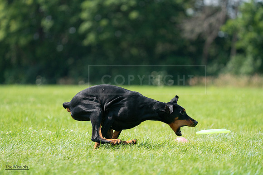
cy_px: 88
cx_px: 132
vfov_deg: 3.9
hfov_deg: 5.9
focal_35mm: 350
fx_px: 2557
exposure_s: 1/4000
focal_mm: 350
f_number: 6.3
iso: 2000
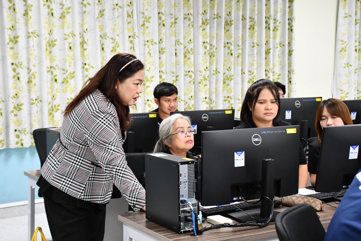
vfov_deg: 23.8
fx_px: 572
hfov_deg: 35.0
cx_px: 180
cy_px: 120
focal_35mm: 57
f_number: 4.2
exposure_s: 1/80
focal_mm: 38
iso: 3200
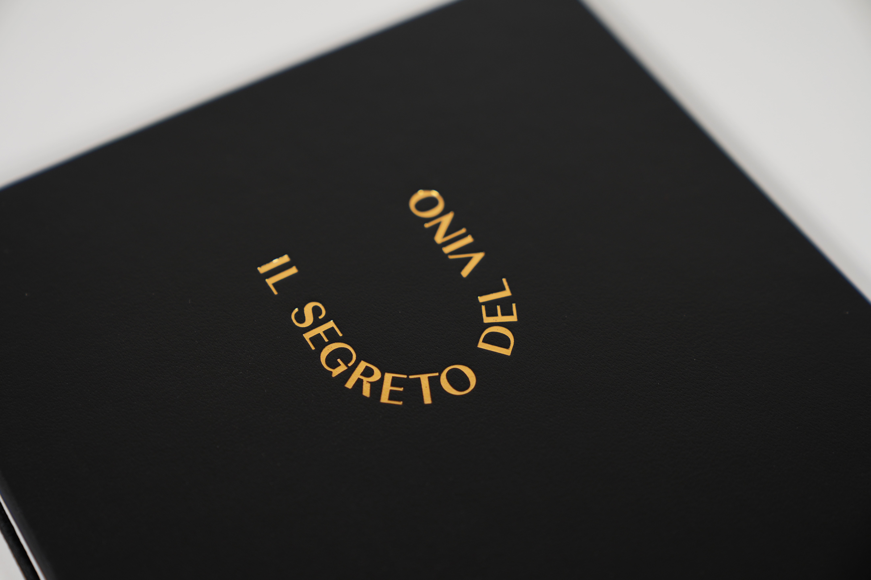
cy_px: 290
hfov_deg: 28.8
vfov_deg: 19.5
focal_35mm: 70
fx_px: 1693
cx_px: 436
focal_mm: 70
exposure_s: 1/60
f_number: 4.5
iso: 200
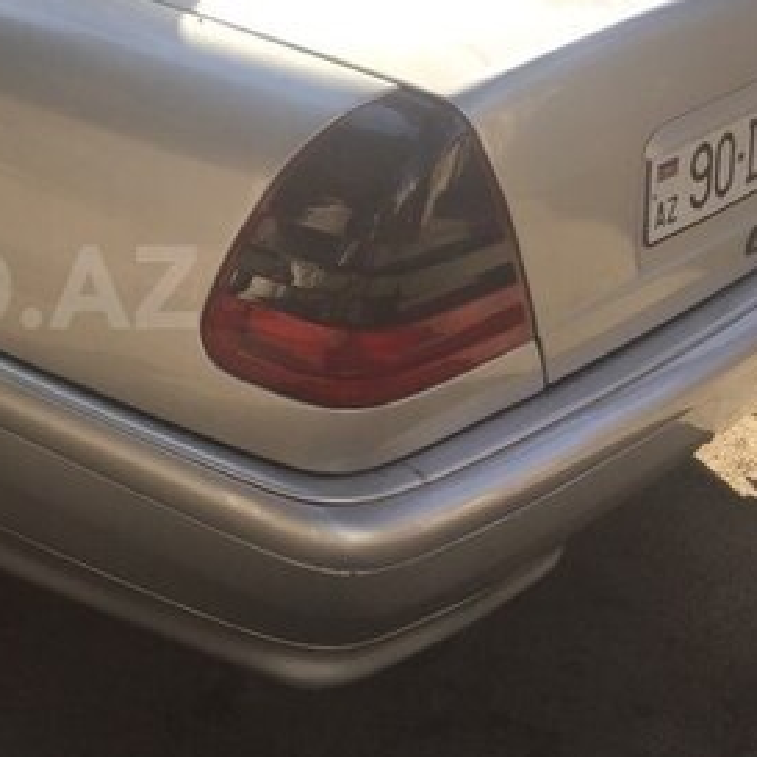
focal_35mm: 62
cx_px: -86
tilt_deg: -21.6
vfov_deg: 27.6
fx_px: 1534
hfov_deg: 25.6
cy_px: 287
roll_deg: -0.4
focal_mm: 4.15
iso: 32
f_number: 2.2
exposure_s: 1/356
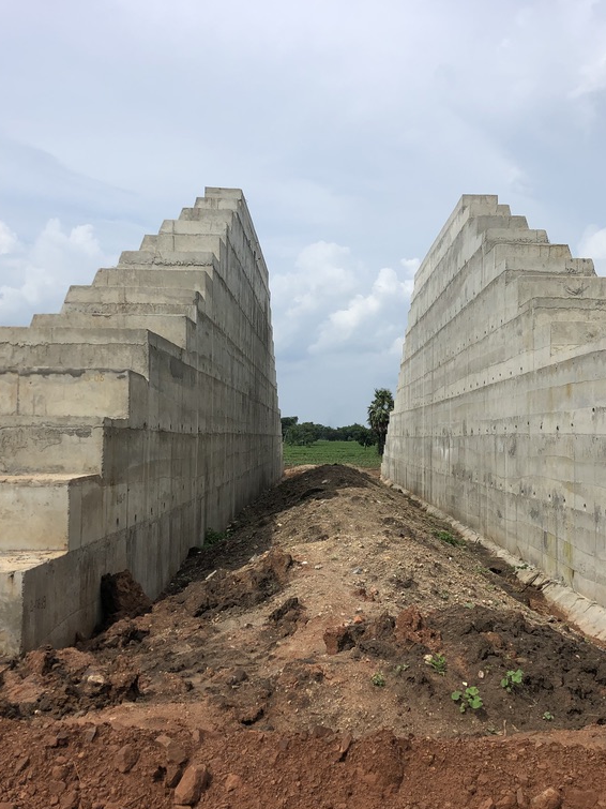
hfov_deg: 37.6
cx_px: 362
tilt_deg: +3.2
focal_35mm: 38
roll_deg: -0.9
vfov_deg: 49.0
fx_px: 887
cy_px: 407
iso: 25
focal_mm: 3.99
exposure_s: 1/4367
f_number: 1.8
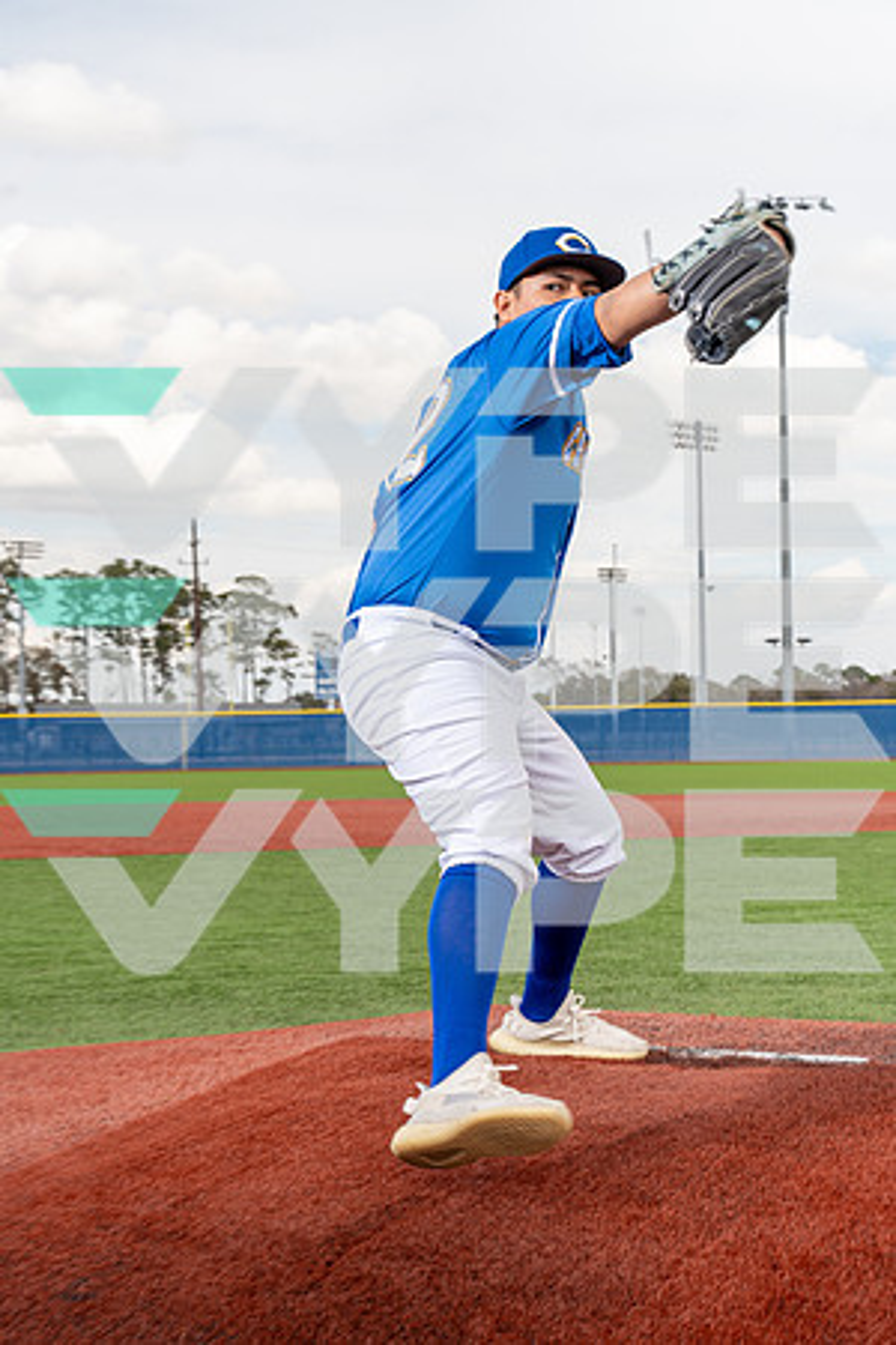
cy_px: 672
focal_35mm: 62
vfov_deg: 32.4
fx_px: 2314
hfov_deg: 21.9
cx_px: 448
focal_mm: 62
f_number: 8
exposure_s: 1/250
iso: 100
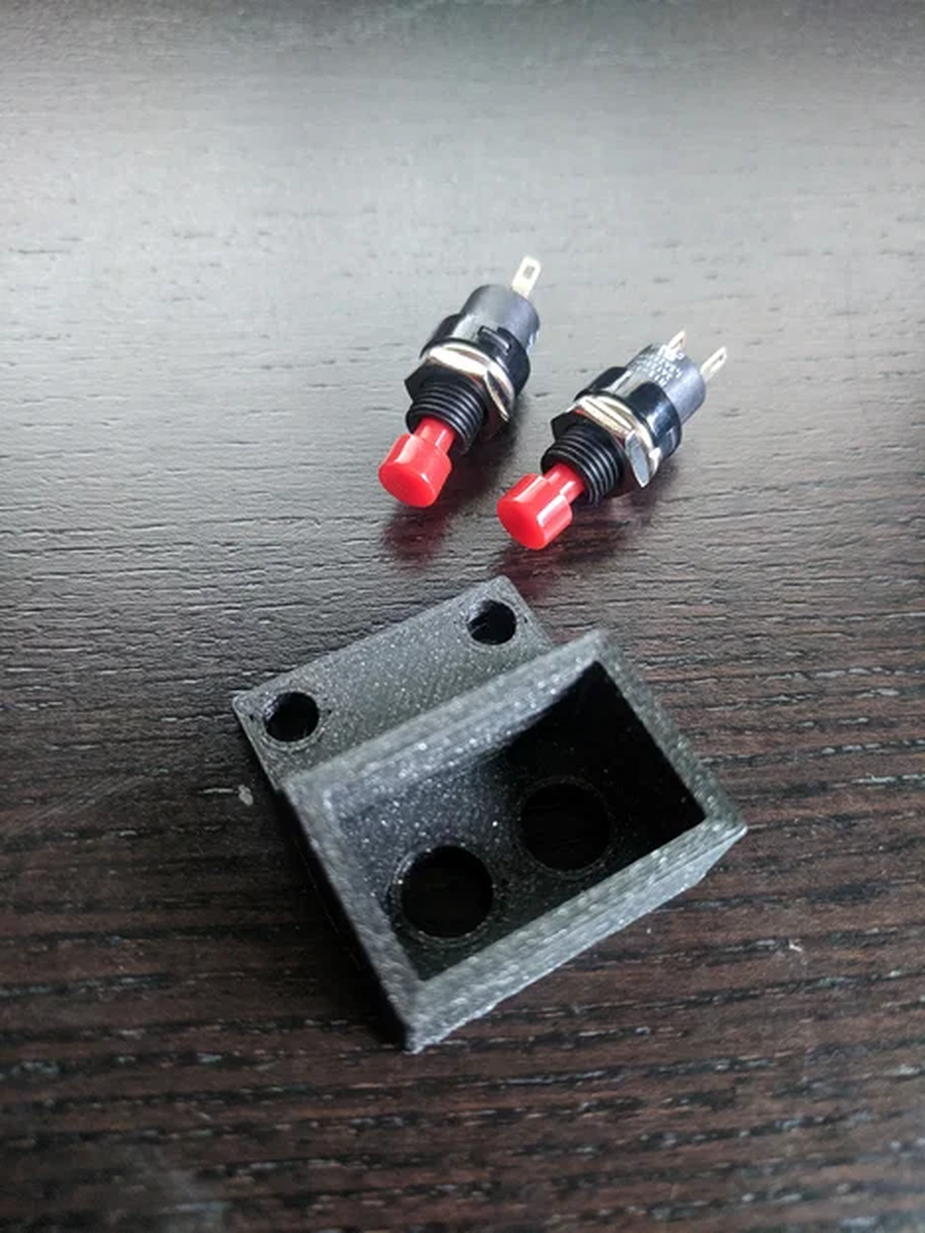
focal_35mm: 26
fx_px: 926
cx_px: 462
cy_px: 616
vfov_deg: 67.3
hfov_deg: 53.1
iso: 928
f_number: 2
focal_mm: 4.67
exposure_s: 1/30
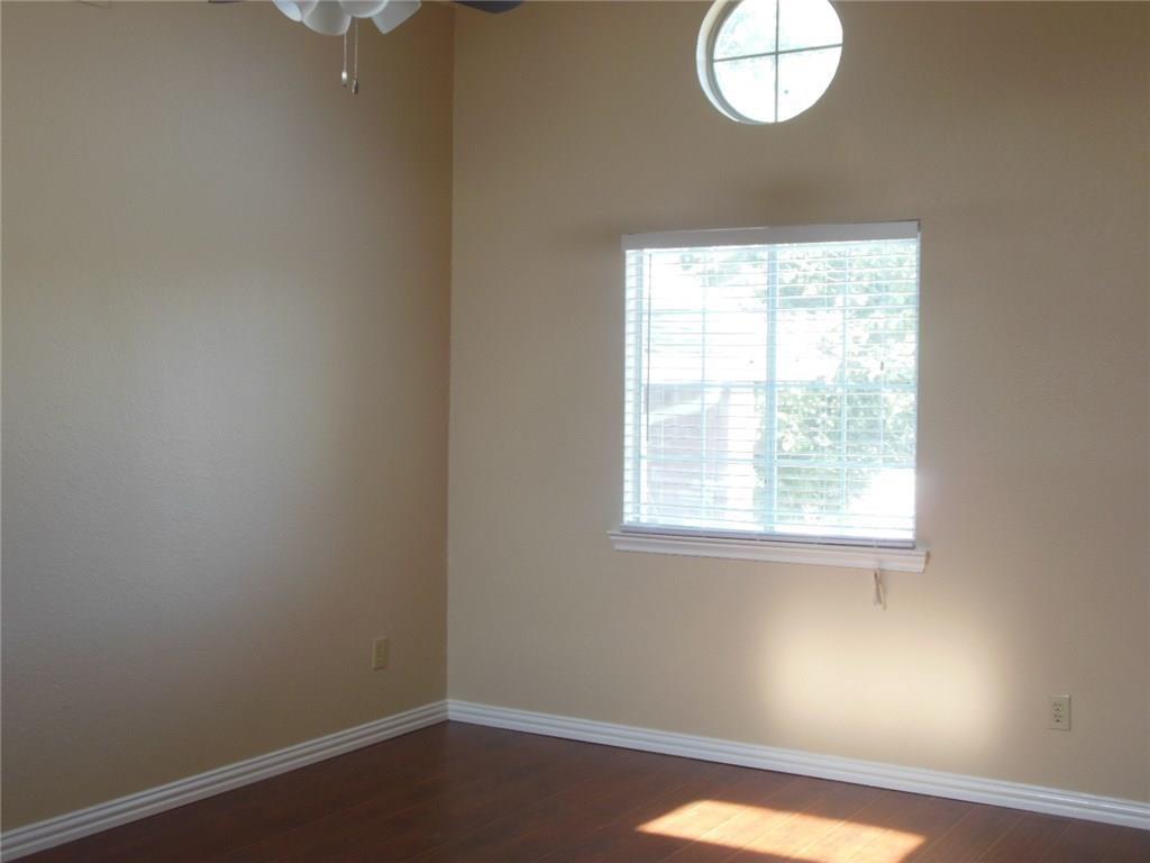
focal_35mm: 43
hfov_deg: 43.9
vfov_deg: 33.6
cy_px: 432
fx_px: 1429
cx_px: 575
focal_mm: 7.7
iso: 125
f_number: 3.8
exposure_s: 1/30
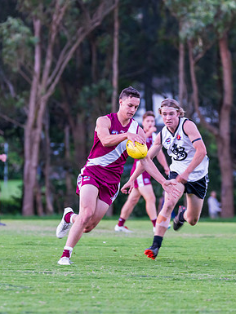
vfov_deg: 4.9
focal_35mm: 404
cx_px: 105
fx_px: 3670
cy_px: 149
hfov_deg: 3.7
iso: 1600
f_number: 5.6
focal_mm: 260
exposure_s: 1/250
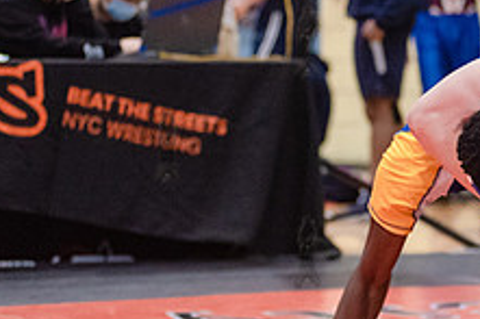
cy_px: 144
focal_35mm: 229
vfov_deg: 6.0
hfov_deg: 8.9
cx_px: 586
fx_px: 3051
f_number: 3.5
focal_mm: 86
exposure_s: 1/400
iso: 4000
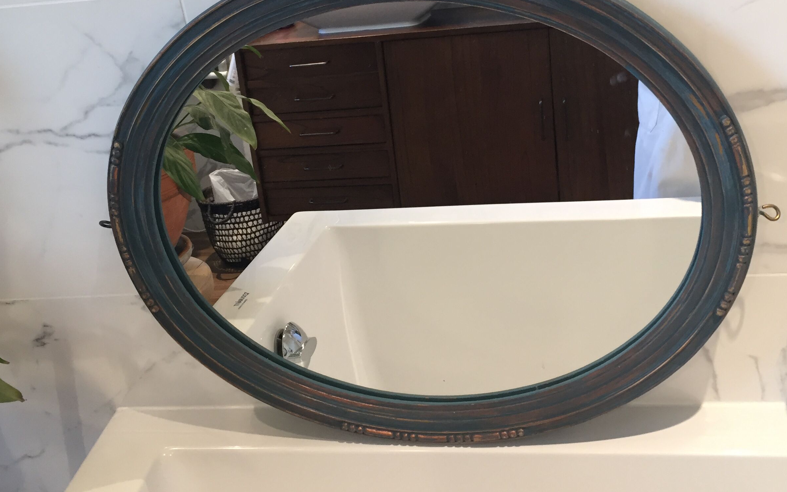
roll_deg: +8.8
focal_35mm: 42
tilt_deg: -25.6
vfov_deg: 30.5
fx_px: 901
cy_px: 197
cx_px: 397
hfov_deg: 47.2
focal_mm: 4.15
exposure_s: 1/33
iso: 100
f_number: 2.2
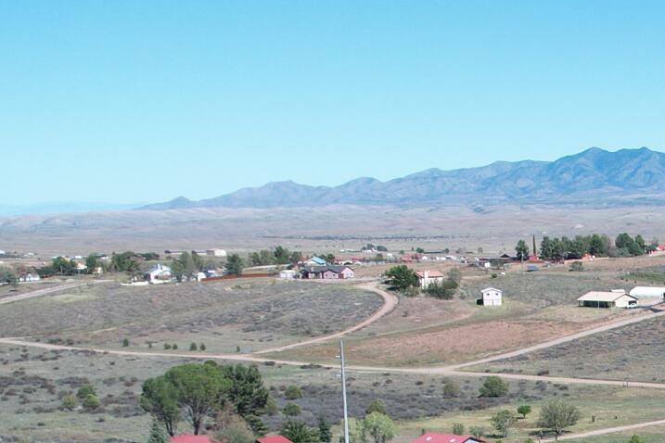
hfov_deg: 20.8
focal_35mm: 92
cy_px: 679
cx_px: 783
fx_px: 1699
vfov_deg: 13.9
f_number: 2.8
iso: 100
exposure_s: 1/1600
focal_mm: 8.38
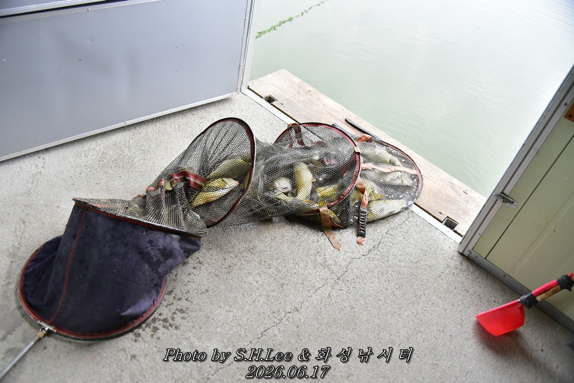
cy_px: 192
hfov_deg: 60.3
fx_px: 495
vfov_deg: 42.4
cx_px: 287
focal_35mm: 31
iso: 2200
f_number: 4
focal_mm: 31
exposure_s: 1/4000
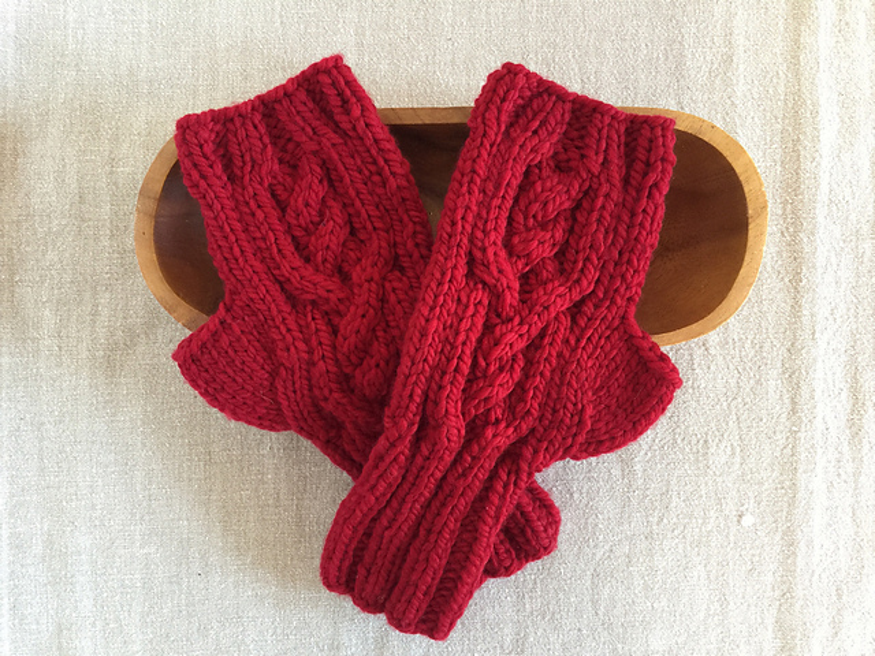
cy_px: 328
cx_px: 438
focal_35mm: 29
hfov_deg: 61.7
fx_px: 733
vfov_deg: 48.2
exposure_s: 1/15
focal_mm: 4.15
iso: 125
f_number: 2.2
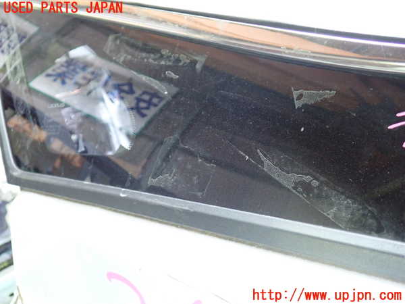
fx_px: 351
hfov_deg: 60.0
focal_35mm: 30
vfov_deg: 46.8
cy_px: 152
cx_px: 202
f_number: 2.3
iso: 640
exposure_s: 1/30
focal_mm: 5.4
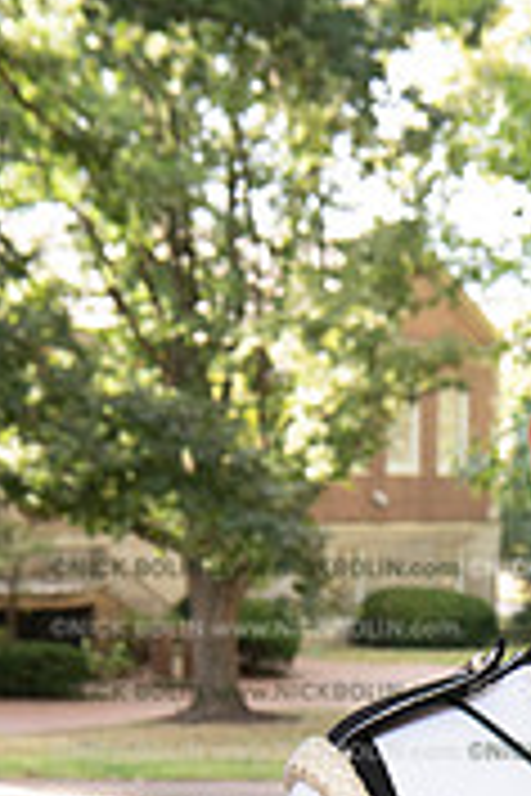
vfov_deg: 16.6
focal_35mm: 117
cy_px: 998
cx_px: 670
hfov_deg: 11.4
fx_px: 2588
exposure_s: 1/100
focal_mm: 46
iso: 800
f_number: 8
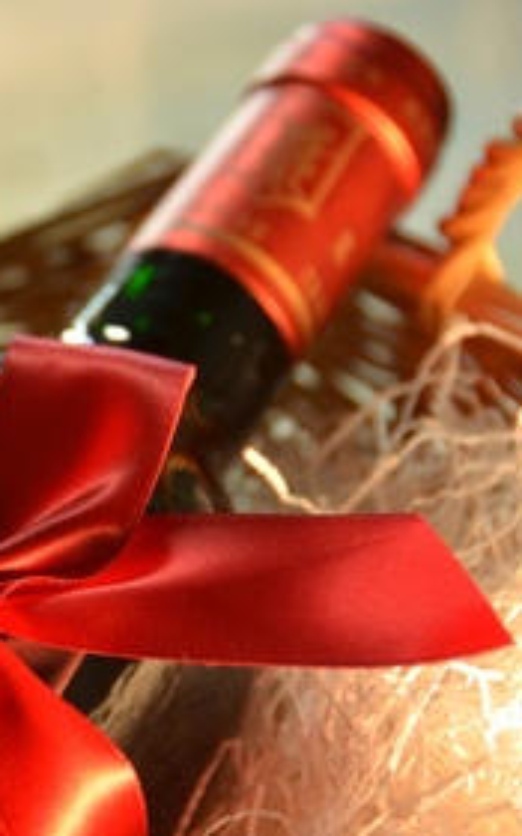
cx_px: -18
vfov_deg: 8.1
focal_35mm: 260
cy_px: 418
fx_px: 5918
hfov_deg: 5.0
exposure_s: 1/13
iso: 100
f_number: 5.3
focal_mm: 112
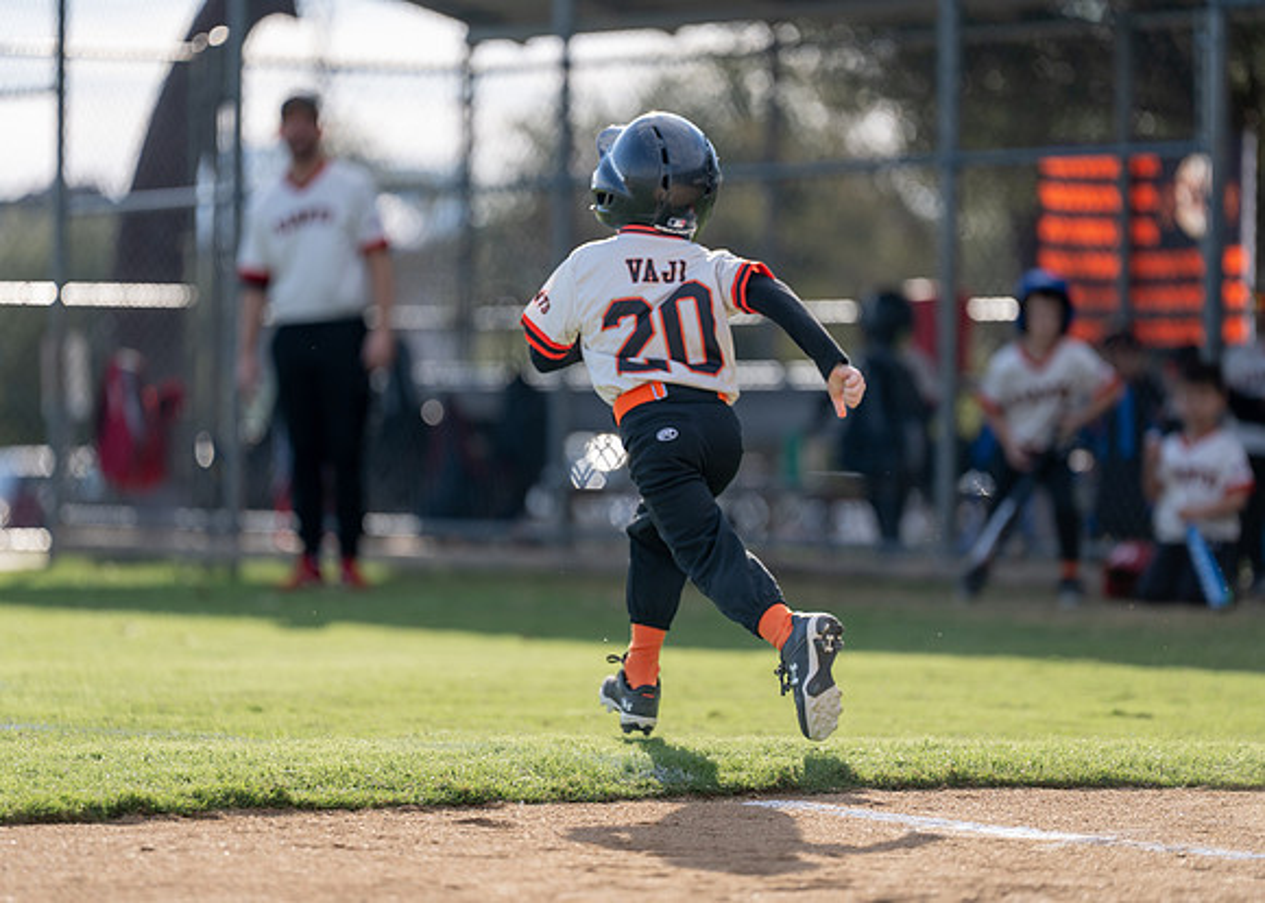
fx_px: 7589
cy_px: 450
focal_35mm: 211
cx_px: 652
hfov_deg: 9.5
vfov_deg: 6.8
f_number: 2.8
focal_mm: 200
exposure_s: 1/1250
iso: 100
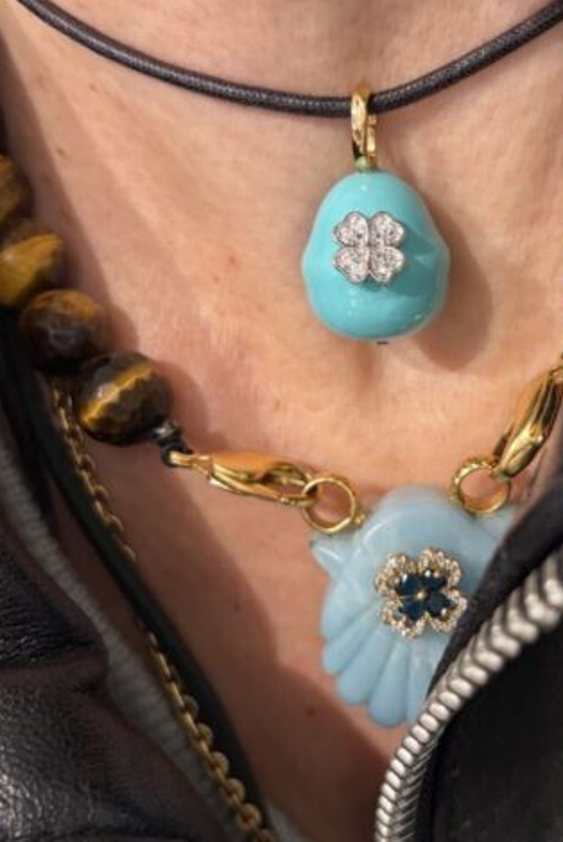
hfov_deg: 28.9
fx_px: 1077
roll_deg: -0.1
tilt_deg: -17.1
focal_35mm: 46
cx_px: 411
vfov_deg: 42.7
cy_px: 421
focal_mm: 5.96
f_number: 1.6
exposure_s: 1/50
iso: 250
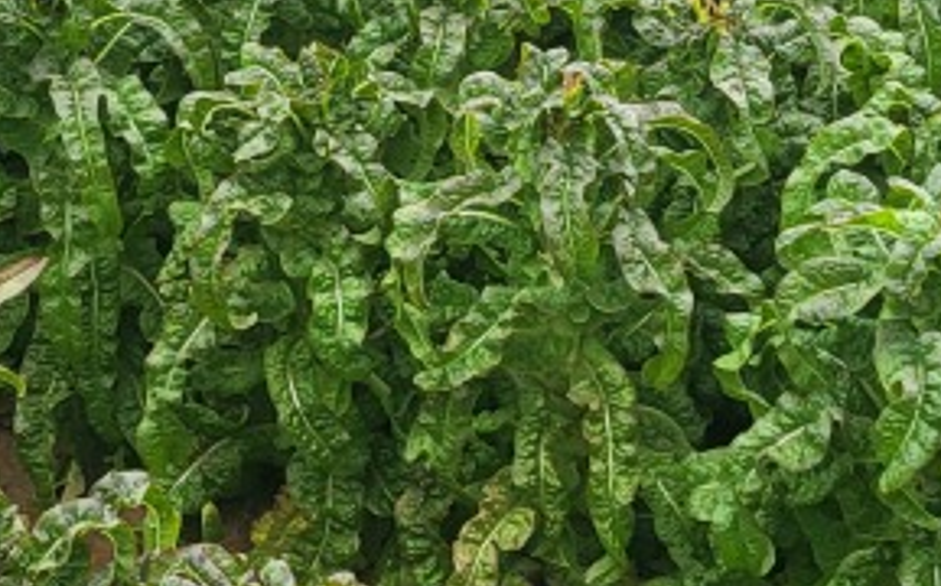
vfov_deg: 13.2
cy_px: -278
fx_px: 2408
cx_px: 498
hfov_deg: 22.1
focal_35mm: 94
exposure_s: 1/401
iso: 40
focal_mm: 5
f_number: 1.8
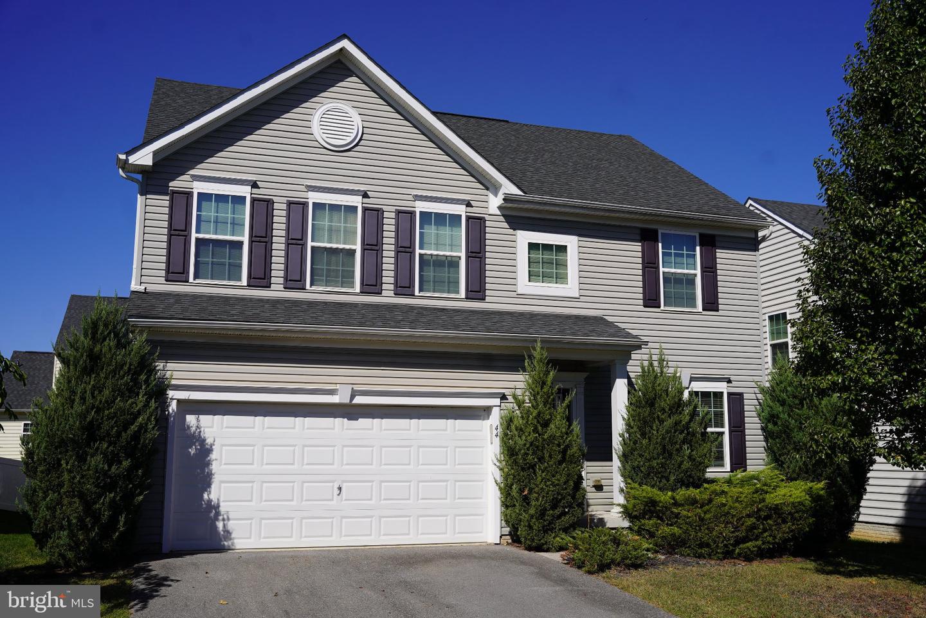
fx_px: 892
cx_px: 463
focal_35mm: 35
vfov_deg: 38.2
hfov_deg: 54.8
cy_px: 309
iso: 100
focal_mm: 34.7
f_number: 5
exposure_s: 1/1250
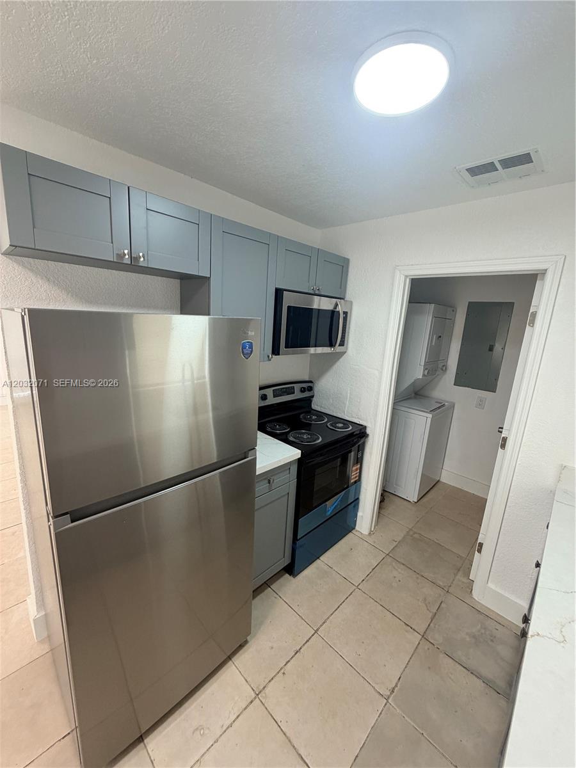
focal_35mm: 14
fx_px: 311
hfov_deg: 85.7
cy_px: 384
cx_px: 288
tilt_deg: -10.9
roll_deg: -3.0
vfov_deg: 102.1
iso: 200
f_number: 2.2
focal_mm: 2.22
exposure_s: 1/120
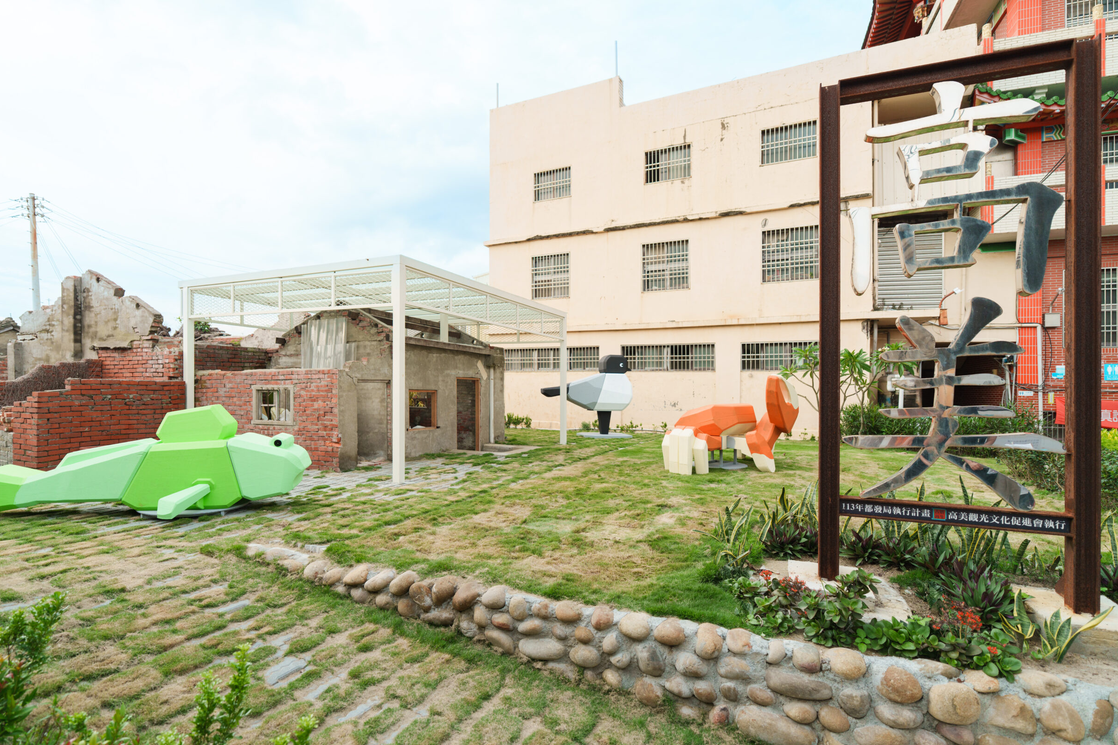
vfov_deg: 70.4
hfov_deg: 93.2
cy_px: 366
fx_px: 528
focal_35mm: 17
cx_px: 529
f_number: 2.8
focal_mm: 16
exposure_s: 1/160
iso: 200
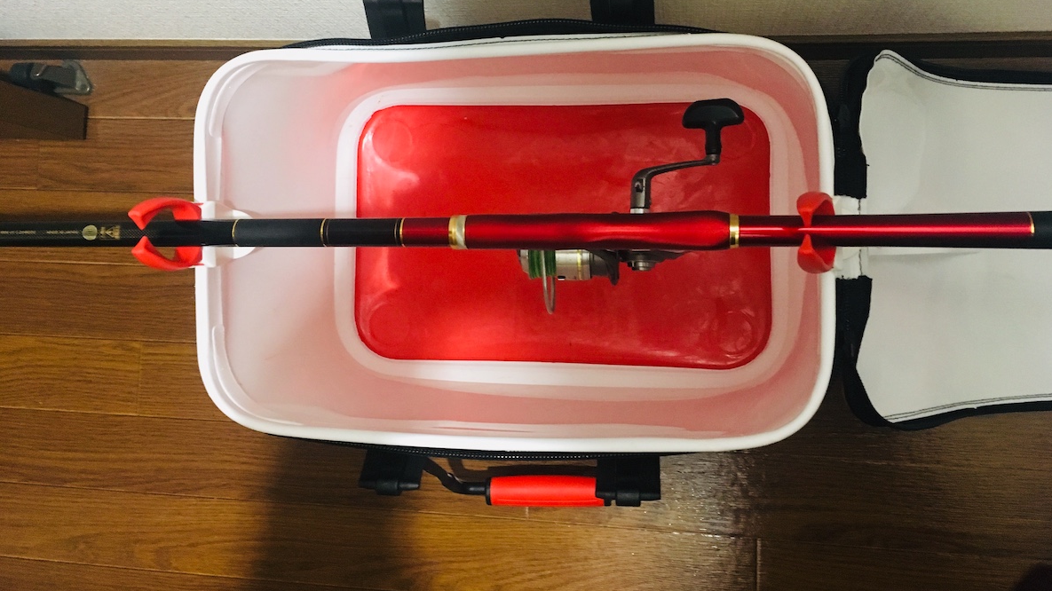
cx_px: 531
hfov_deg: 61.0
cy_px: 210
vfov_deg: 36.4
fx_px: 892
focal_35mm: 32
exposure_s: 1/15
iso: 200
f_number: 2.2
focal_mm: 4.15
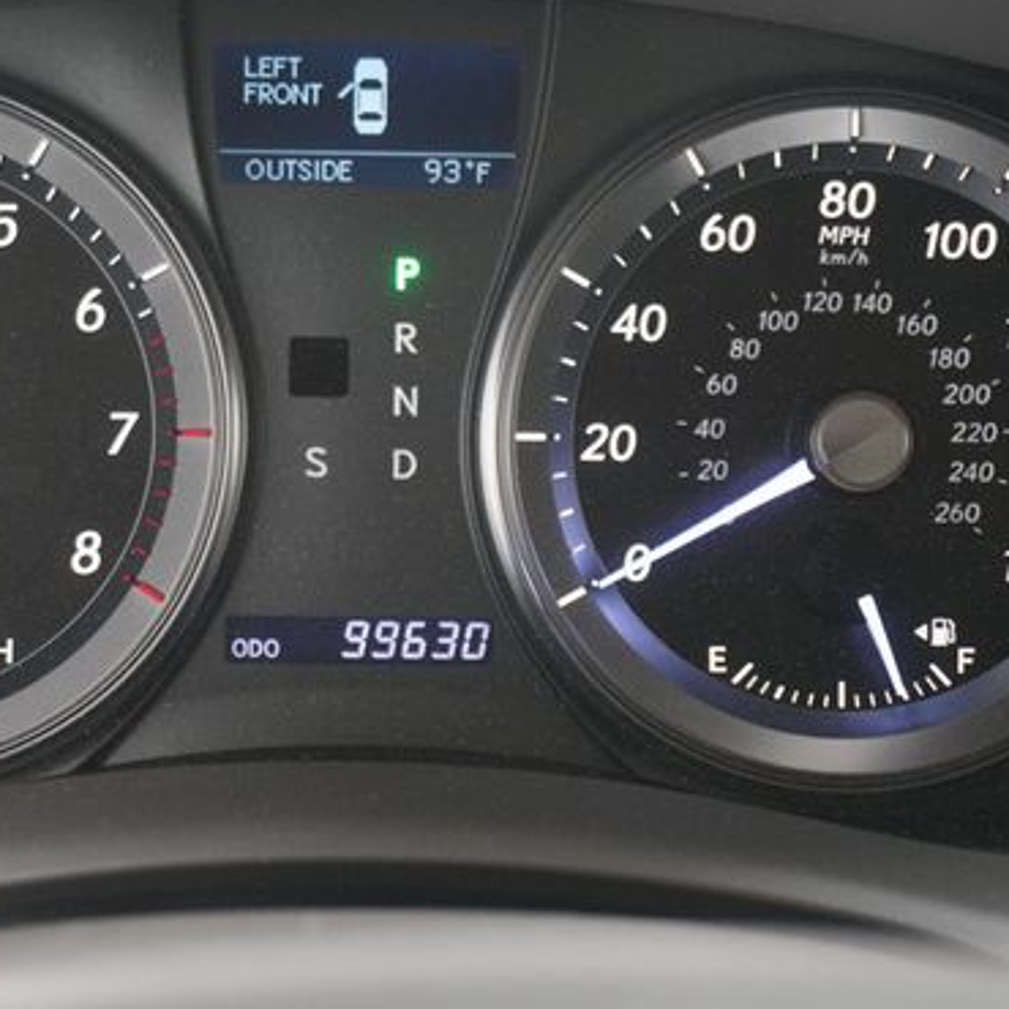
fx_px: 2374
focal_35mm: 72
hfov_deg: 23.9
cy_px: 435
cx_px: 360
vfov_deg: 24.0
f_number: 5
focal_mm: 33
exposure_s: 1/60
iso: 4000
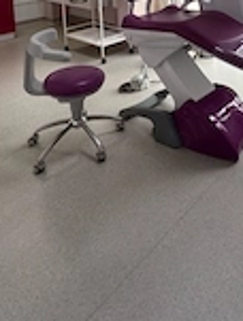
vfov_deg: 41.7
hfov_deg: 34.9
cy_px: -17
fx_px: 345
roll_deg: -0.7
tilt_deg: -7.4
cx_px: 247
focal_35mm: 37
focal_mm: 2.22
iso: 100
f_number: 2.2
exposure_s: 1/100
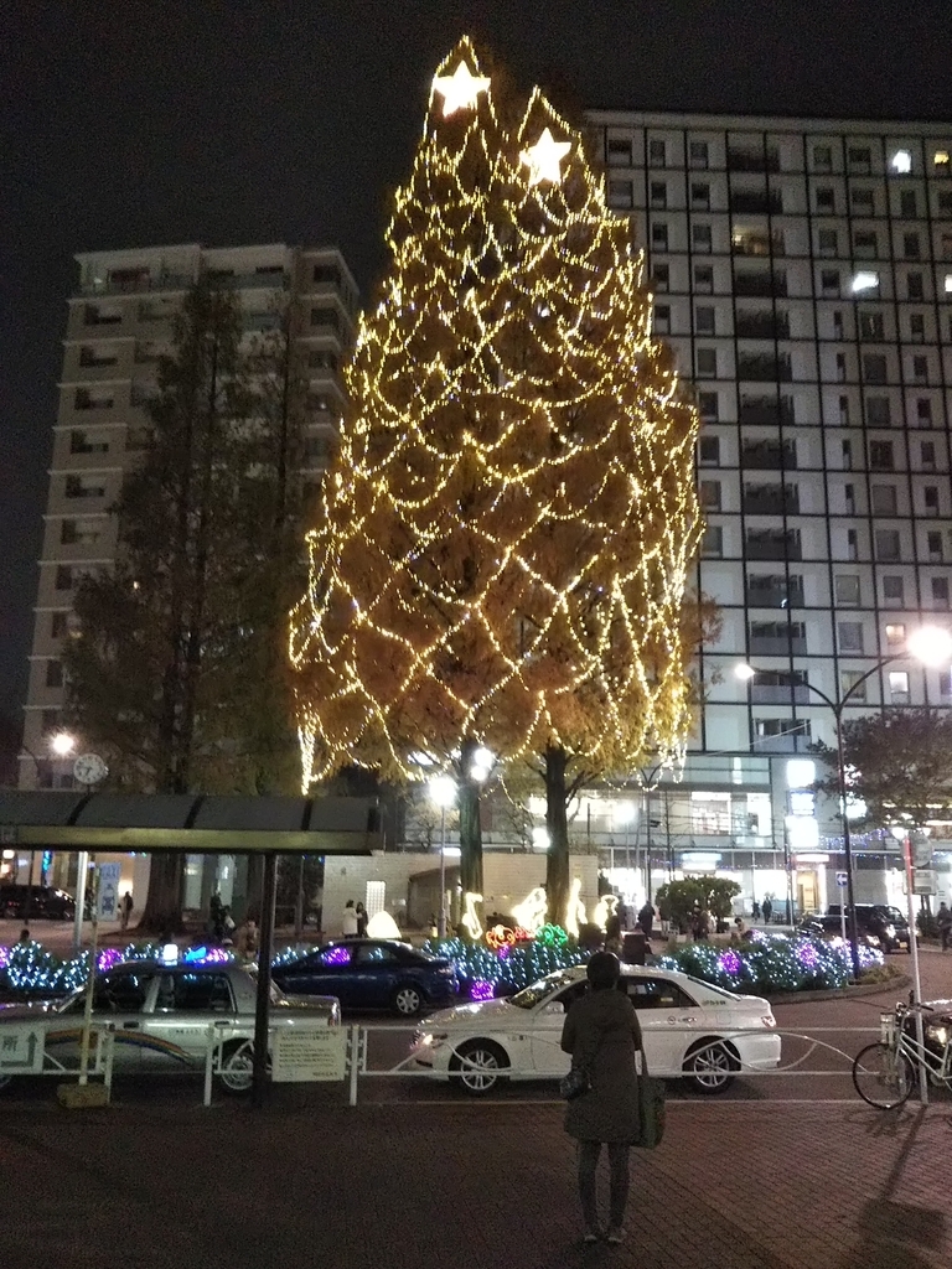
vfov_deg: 60.0
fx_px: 1100
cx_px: 476
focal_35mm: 30
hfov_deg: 46.8
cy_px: 634
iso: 400
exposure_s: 1/17
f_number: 2.2
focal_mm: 4
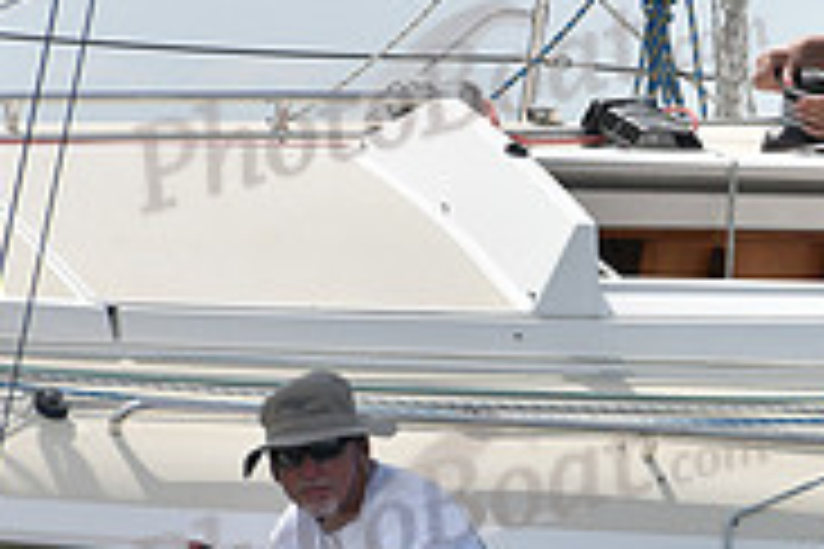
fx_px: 14533
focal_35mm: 635
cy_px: 682
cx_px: 1004
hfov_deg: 3.2
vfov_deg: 2.2
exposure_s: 1/1000
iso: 320
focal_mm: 200
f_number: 10
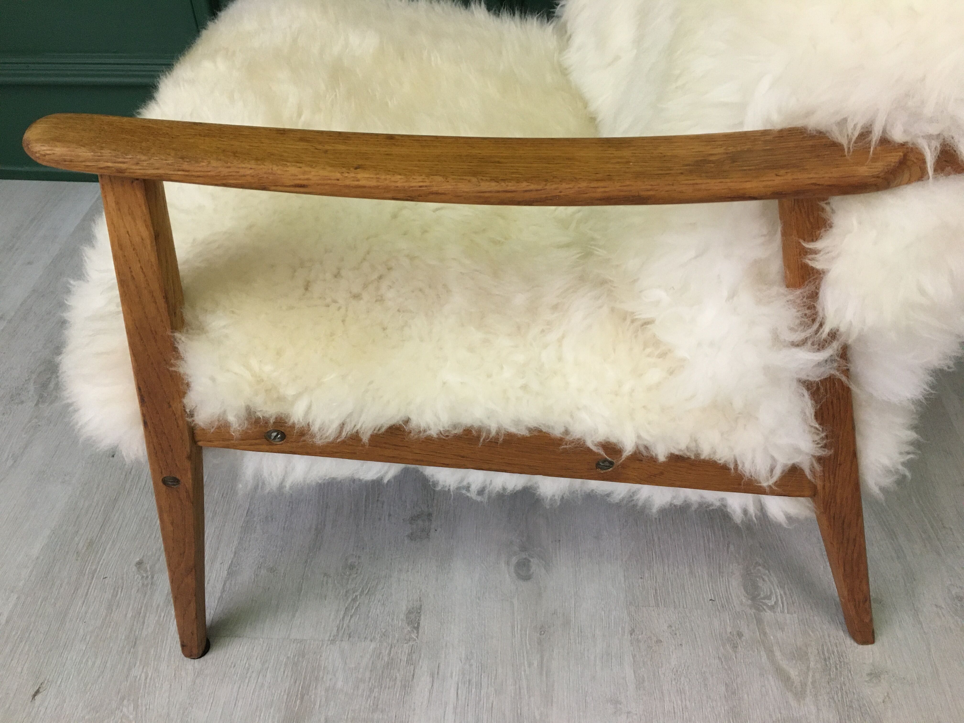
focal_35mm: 29
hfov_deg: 61.7
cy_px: 362
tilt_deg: -42.1
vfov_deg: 48.2
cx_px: 482
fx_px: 808
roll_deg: +0.6
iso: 160
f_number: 2.2
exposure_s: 1/33
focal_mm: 4.15
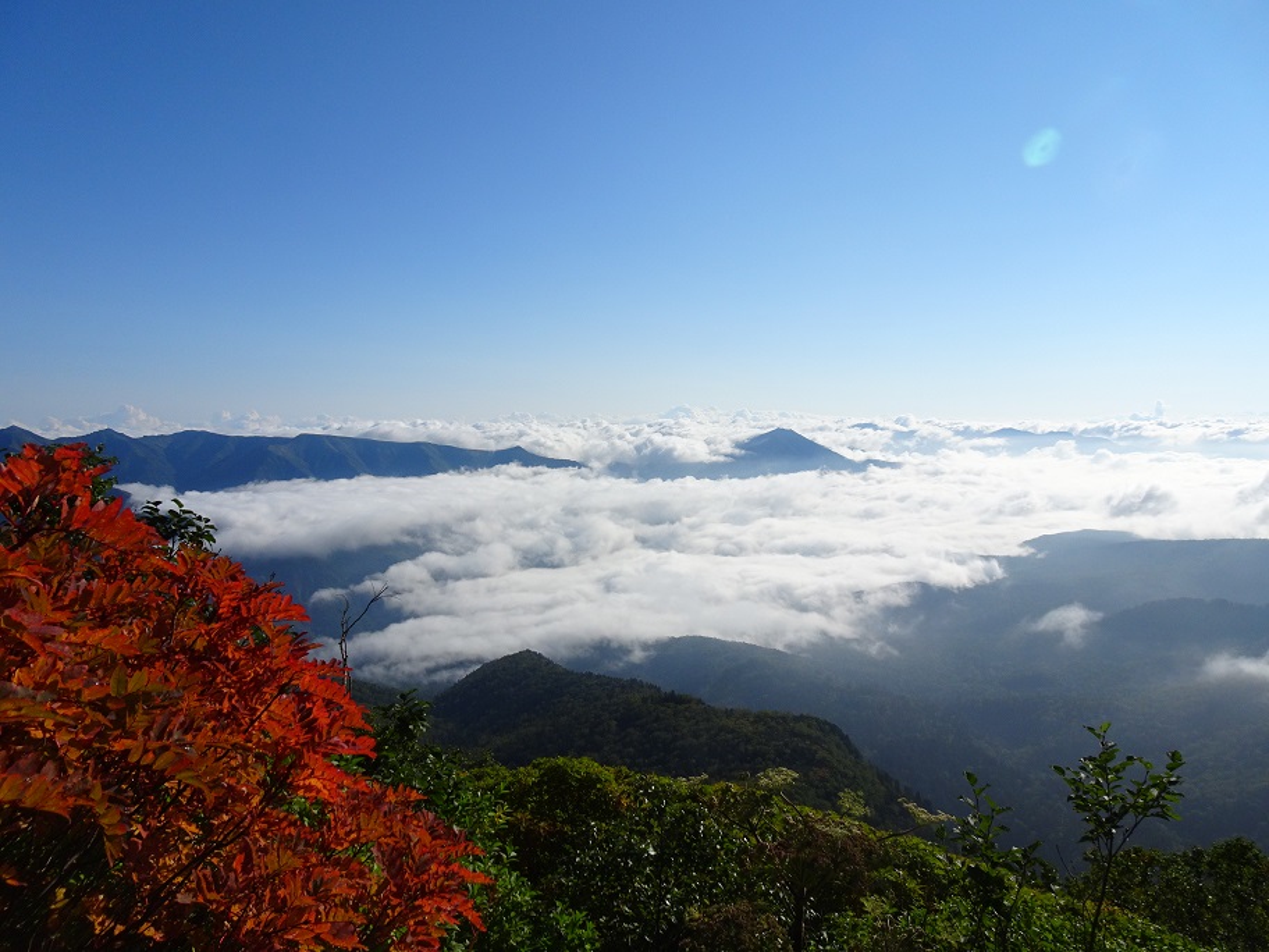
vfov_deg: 56.8
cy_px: 476
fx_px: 880
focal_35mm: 24
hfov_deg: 71.6
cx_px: 634
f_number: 3.5
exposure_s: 1/2000
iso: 80
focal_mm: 4.1
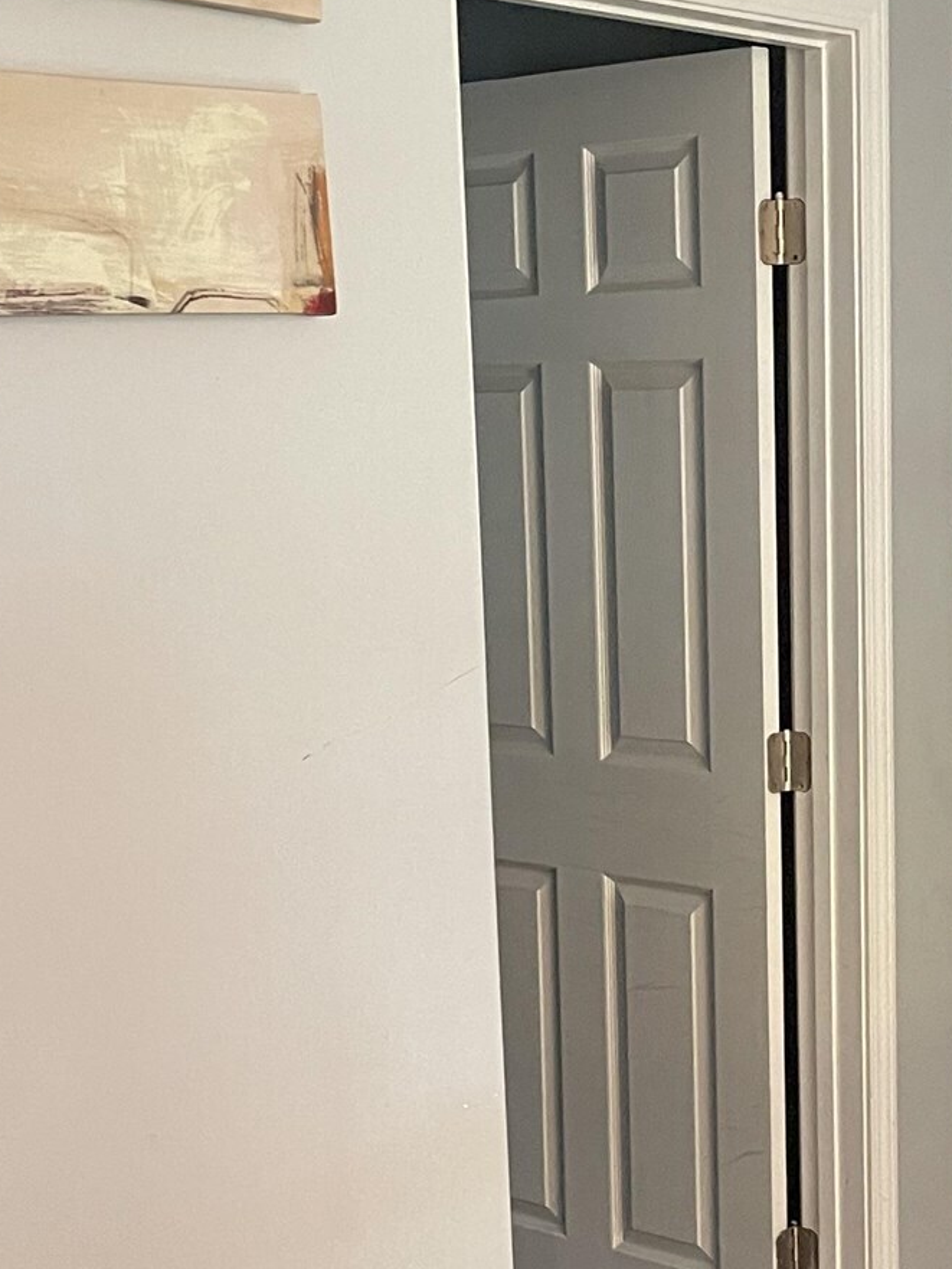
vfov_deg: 28.5
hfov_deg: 21.4
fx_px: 2493
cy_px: 785
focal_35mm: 68
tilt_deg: -8.2
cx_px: 716
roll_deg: +1.8
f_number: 1.6
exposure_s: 1/60
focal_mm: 4.2
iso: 400
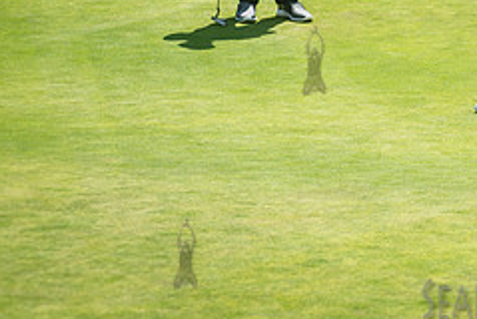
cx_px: 571
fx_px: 2574
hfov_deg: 10.4
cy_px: -37
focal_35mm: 194
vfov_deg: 7.1
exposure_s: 1/800
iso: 100
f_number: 3.5
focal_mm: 80
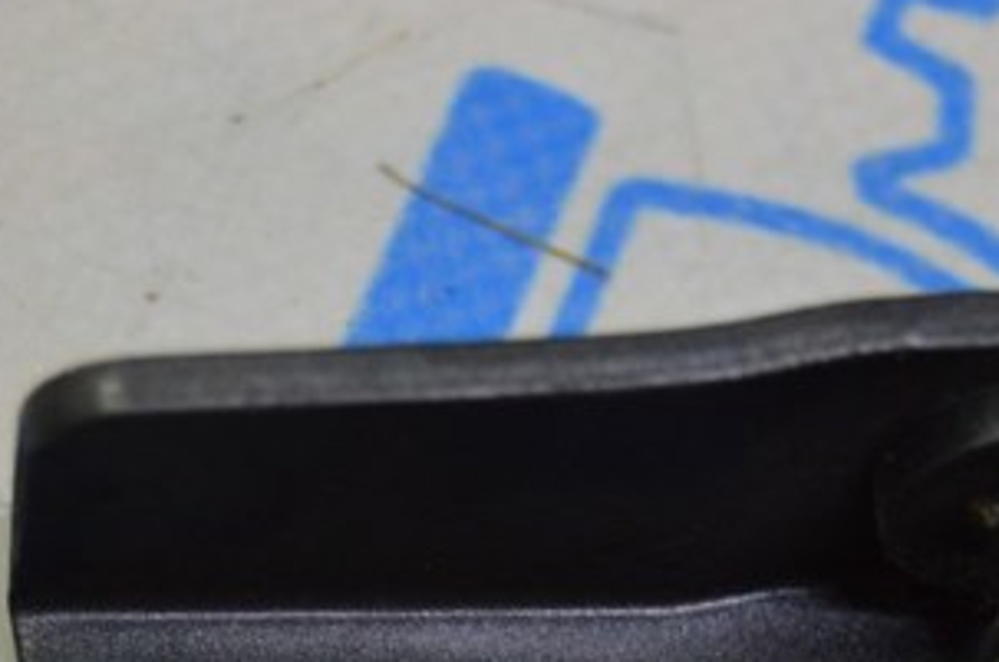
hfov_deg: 11.8
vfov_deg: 7.8
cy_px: 693
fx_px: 4822
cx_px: 742
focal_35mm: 174
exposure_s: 1/60
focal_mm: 55
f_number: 5.6
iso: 900
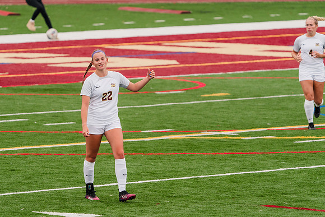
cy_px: 108
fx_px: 4350
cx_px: 129
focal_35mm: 482
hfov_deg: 4.3
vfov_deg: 2.9
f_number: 6.3
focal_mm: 400
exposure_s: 1/1600
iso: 640
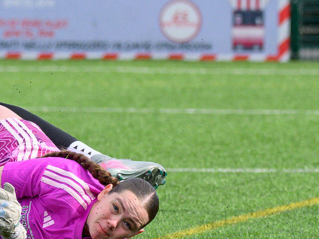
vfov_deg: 1.4
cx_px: 117
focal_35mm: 1079
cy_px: -3
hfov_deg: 1.8
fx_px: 9940
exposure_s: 1/1600
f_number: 5
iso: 560
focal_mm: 190
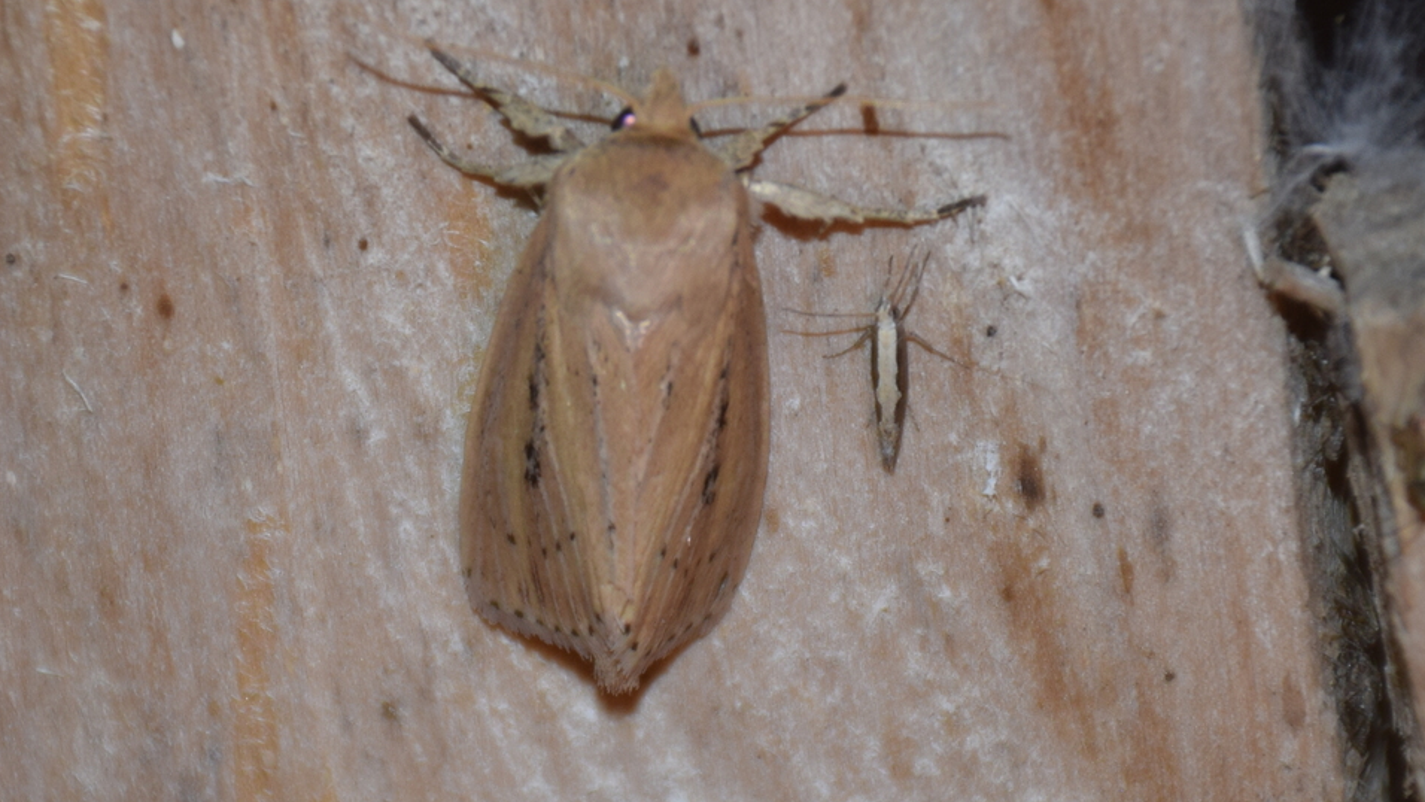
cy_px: 361
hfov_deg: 9.8
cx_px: 713
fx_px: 8351
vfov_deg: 5.5
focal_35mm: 221
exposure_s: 1/60
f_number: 5.6
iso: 320
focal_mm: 140
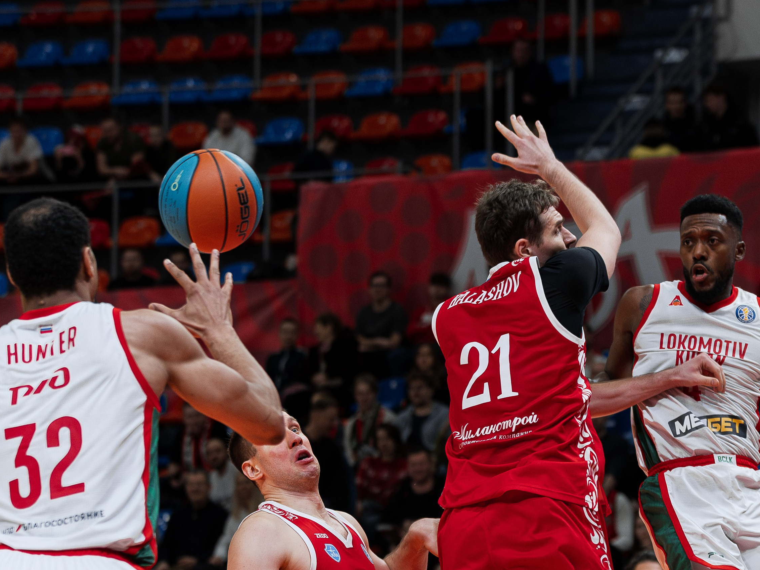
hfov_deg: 9.8
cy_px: 402
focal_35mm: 201
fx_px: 4413
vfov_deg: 7.4
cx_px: 625
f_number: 4
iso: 1250
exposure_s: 1/1000
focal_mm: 105
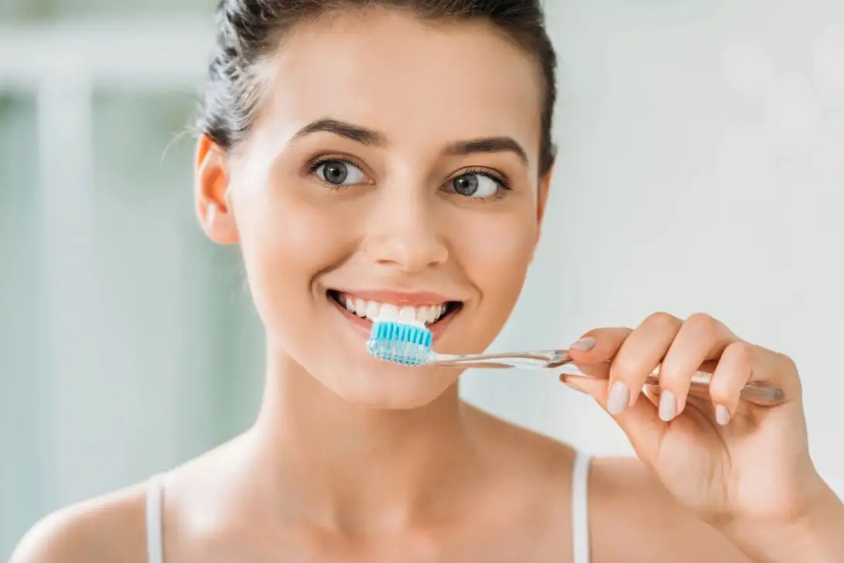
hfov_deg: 11.8
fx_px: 4080
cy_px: 268
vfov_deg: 7.9
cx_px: 408
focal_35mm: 174
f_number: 3.5
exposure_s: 1/200
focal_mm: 165
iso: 200
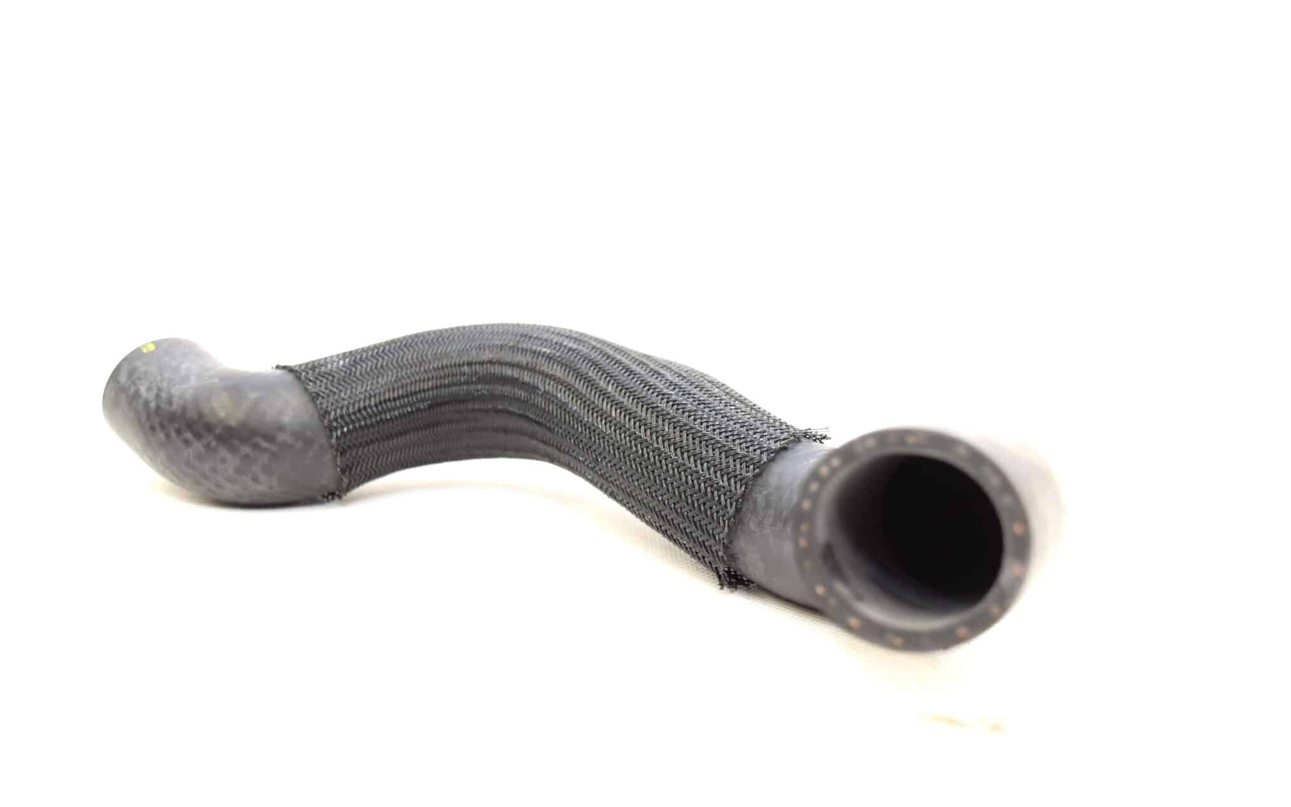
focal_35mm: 45
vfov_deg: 28.9
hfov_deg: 44.8
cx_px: 645
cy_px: 427
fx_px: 1566
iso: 400
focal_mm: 29
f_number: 5
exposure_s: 1/100
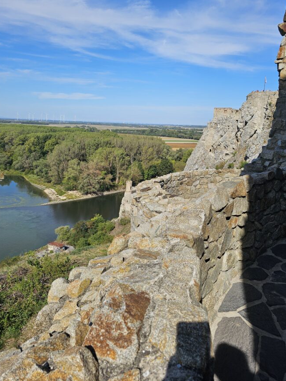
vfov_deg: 65.1
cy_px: 167
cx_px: 155
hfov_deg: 51.3
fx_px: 297
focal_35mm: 27
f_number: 1.7
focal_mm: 6.3
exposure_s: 1/1199
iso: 10
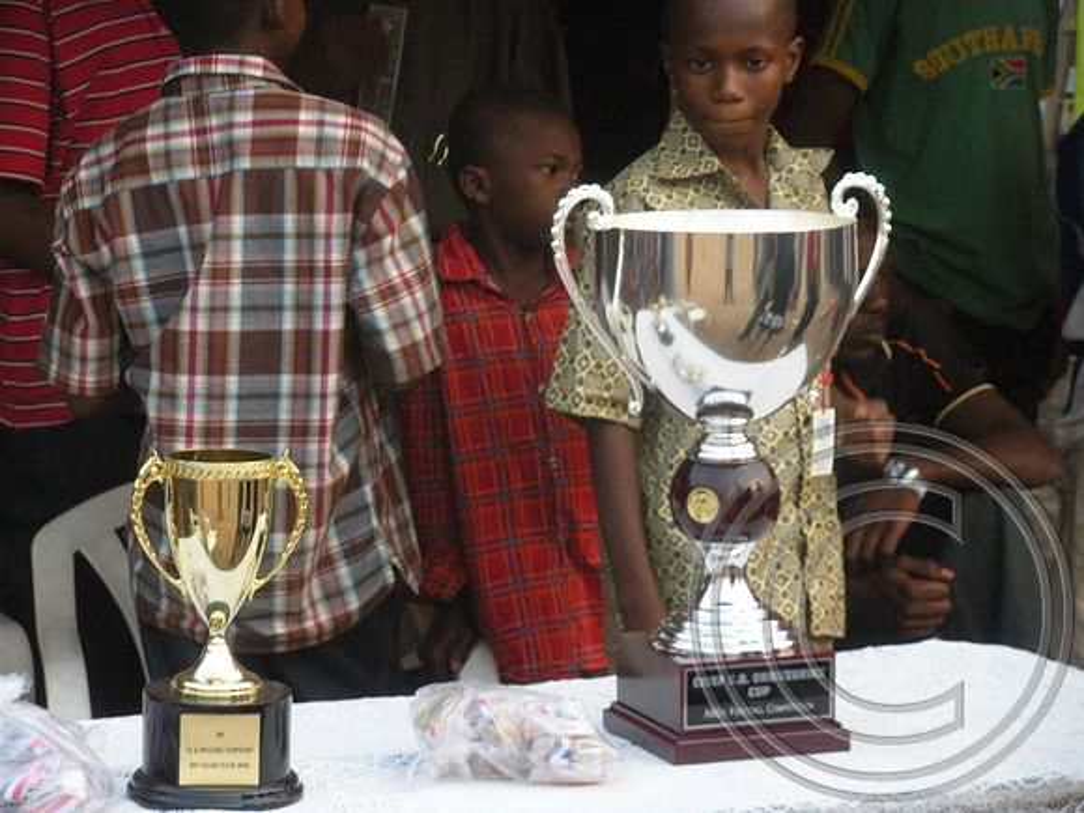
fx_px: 3789
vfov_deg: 12.2
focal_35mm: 121
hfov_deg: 16.3
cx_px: 542
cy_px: 406
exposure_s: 1/60
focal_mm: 21.2
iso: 400
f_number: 5.3
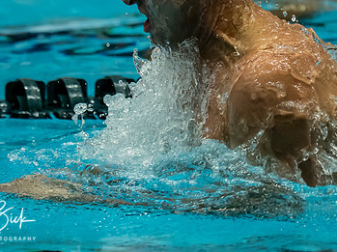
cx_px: 142
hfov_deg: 2.6
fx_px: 7469
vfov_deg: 1.9
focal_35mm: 768
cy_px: 85
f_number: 2.8
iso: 2500
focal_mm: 200
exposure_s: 1/1000
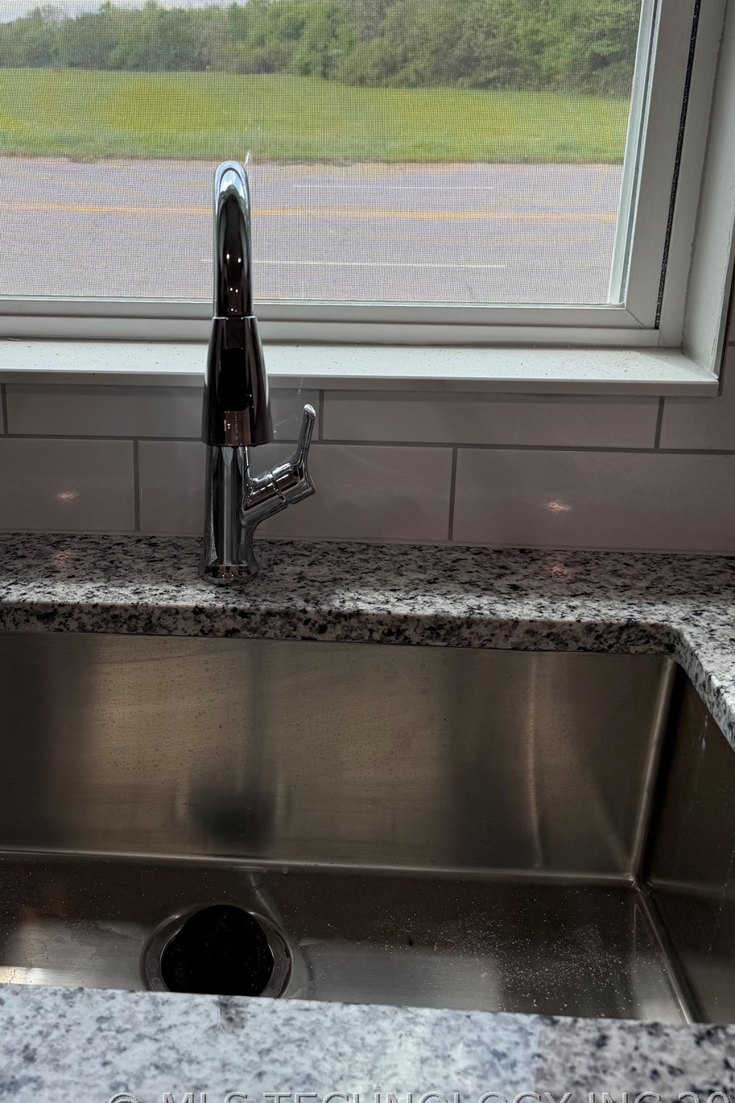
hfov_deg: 37.3
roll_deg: -0.3
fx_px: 1072
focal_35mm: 35
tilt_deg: -15.4
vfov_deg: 53.4
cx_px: 219
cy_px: 371
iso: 80
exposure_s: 1/1075
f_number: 1.78
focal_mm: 6.76
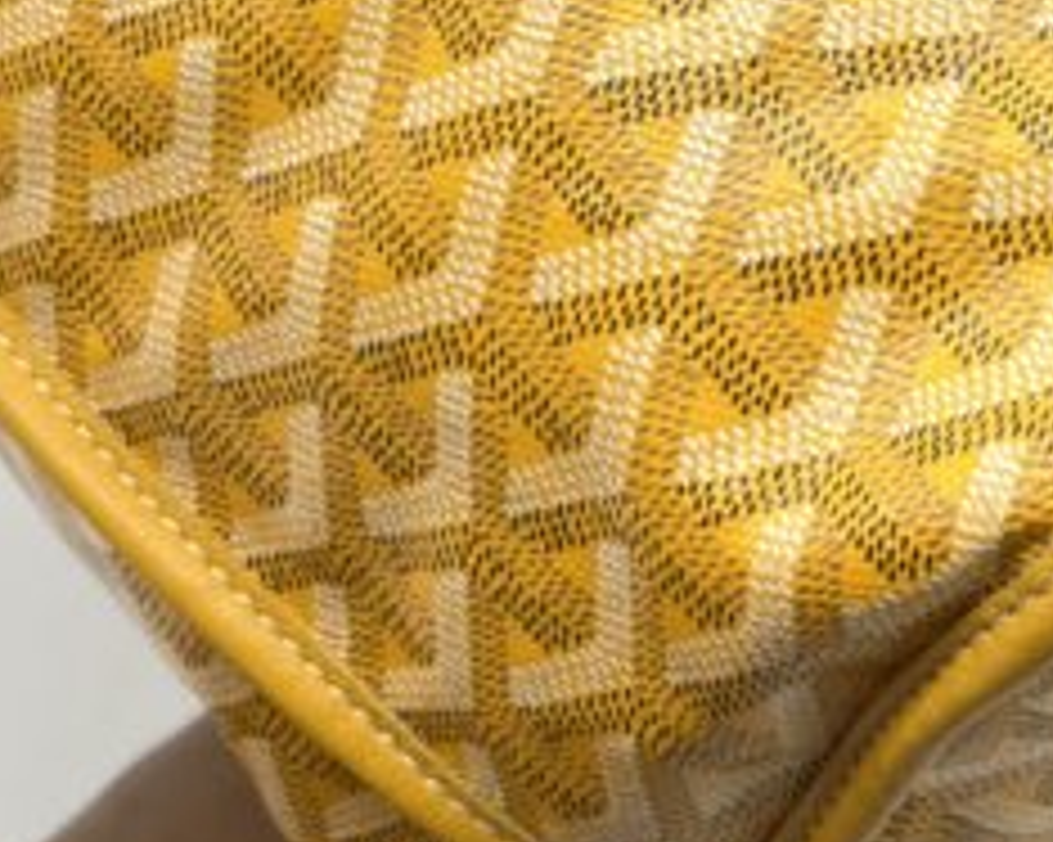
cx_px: 932
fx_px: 3458
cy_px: 185
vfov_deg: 13.8
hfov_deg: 17.1
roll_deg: -1.5
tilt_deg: -35.7
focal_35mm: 111
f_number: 1.5
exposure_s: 1/109
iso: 32
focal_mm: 5.7
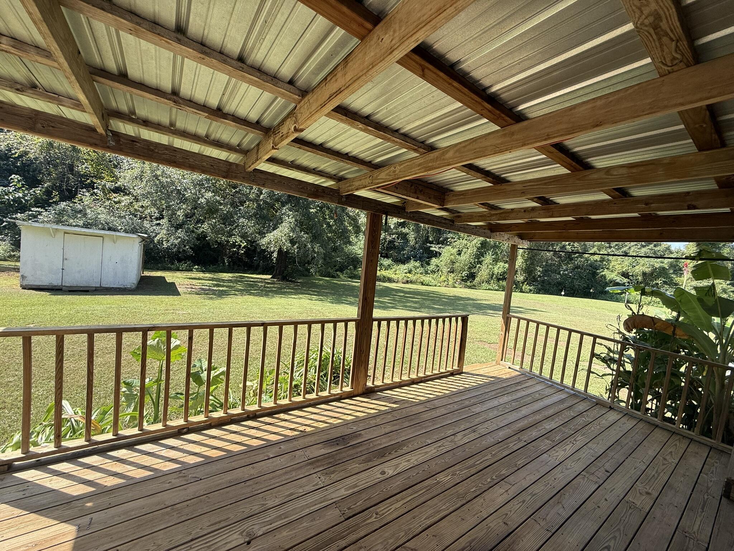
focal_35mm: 14
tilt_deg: -3.6
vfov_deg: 85.7
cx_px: 367
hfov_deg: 102.1
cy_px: 276
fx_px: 297
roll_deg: -6.1
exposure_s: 1/522
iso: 50
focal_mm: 2.22
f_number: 2.2
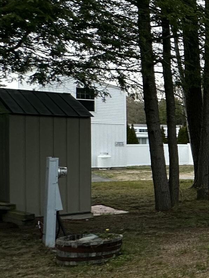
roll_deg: +0.2
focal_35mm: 53
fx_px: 427
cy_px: 152
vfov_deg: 36.1
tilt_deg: +0.1
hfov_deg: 15.1
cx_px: 505
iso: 40
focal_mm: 2.22
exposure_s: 1/1182
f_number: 2.2
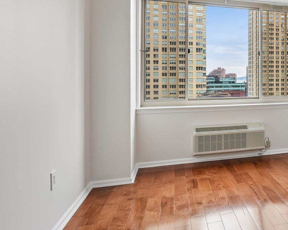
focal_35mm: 34
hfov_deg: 44.6
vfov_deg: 42.7
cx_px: 290
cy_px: 75
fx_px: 290
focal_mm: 16.5
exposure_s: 1/60
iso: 100
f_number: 8
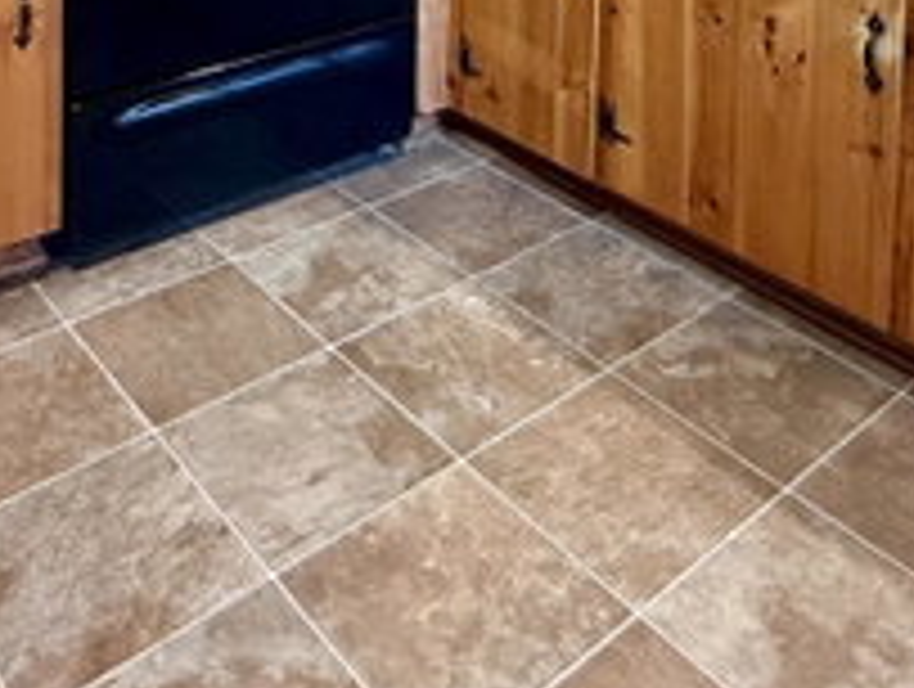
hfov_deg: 42.8
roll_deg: -1.6
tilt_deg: -1.2
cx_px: 407
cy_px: -346
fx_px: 1164
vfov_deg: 25.1
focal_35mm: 44
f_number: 2.2
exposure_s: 1/60
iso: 500
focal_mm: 2.22
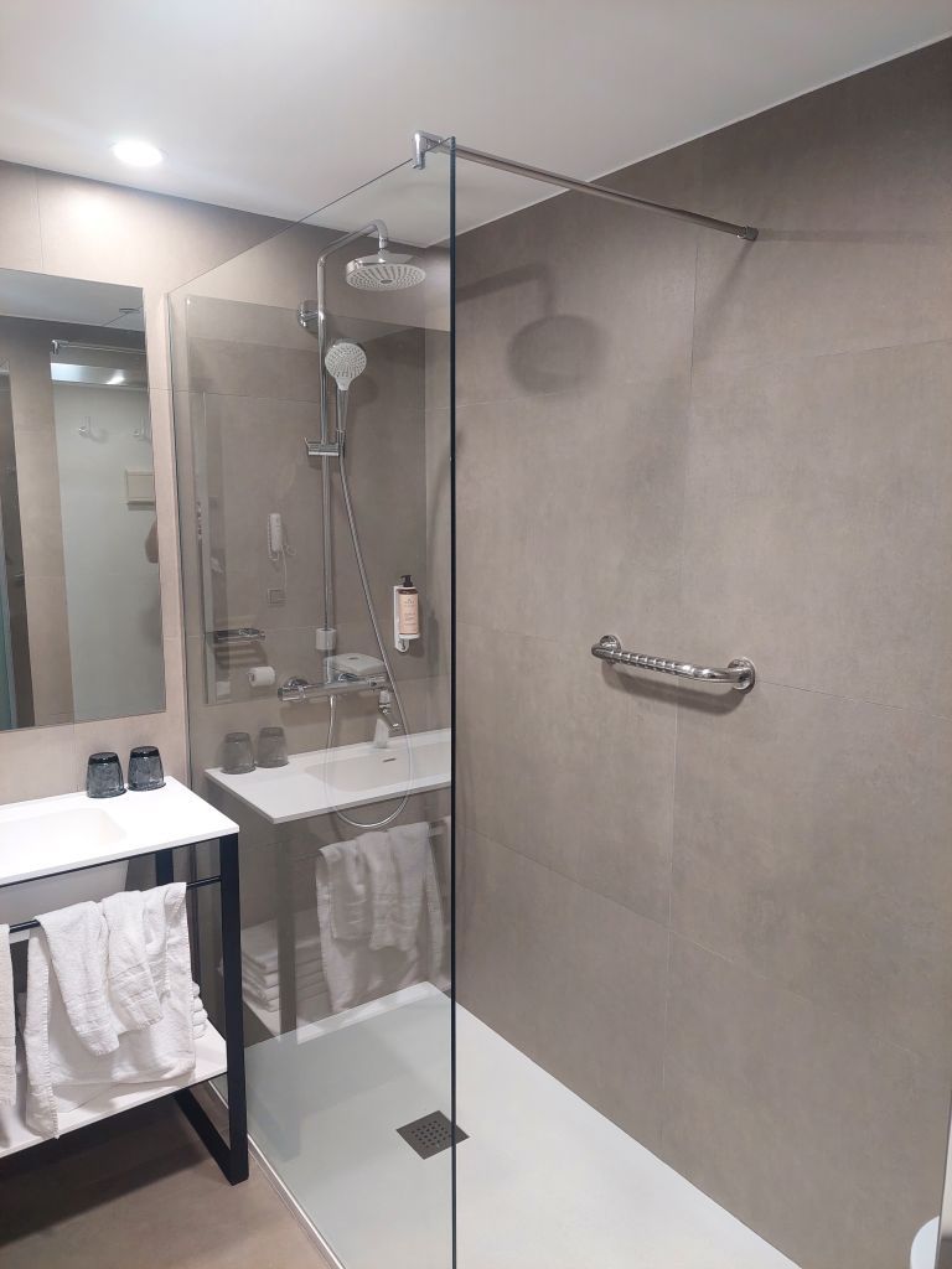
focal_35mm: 24
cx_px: 476
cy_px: 634
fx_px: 880
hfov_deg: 56.8
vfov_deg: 71.6
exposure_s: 1/50
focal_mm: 5.23
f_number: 1.8
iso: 200
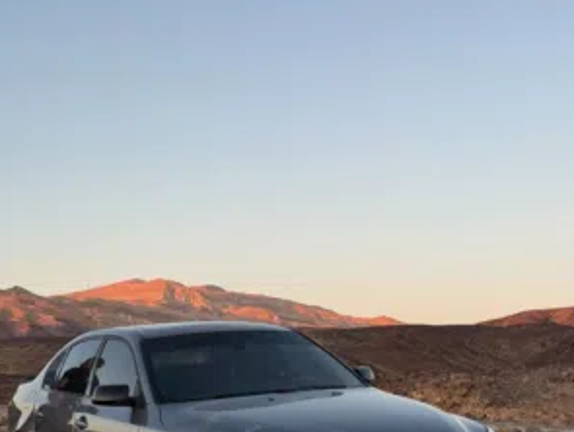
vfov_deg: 22.4
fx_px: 1079
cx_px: 288
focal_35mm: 65
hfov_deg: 29.8
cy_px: 321
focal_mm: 6.76
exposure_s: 1/509
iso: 64
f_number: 1.78
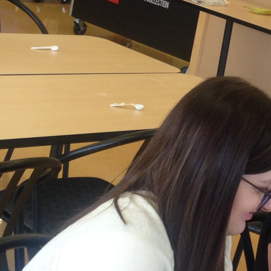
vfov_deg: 15.0
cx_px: 268
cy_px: 17
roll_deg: -10.7
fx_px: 1019
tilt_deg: -9.0
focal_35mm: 115
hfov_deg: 14.9
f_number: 2.4
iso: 80
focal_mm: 4.12
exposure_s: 1/120
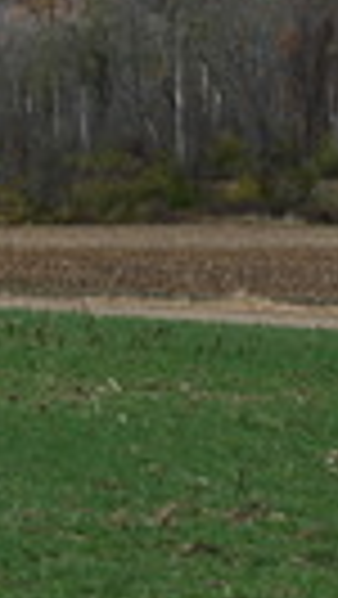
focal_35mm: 291
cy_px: -198
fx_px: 4628
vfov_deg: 7.3
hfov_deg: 4.1
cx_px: -318
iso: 100
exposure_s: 1/800
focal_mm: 63
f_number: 4
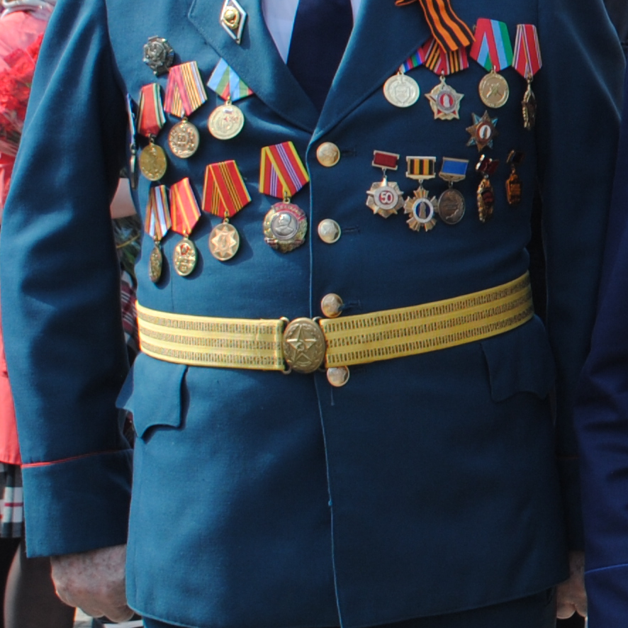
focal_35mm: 145
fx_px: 2976
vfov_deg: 12.0
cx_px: 1118
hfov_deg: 11.2
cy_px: 220
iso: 100
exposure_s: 1/100
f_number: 8
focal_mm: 26
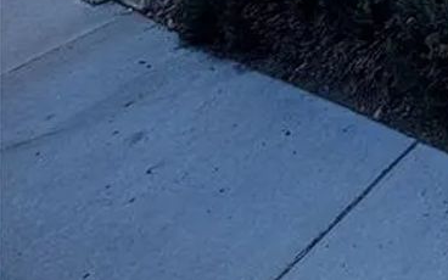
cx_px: 621
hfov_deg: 28.3
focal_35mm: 55
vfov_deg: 15.1
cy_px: -373
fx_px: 672
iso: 40
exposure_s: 1/215
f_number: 2.2
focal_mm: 2.22
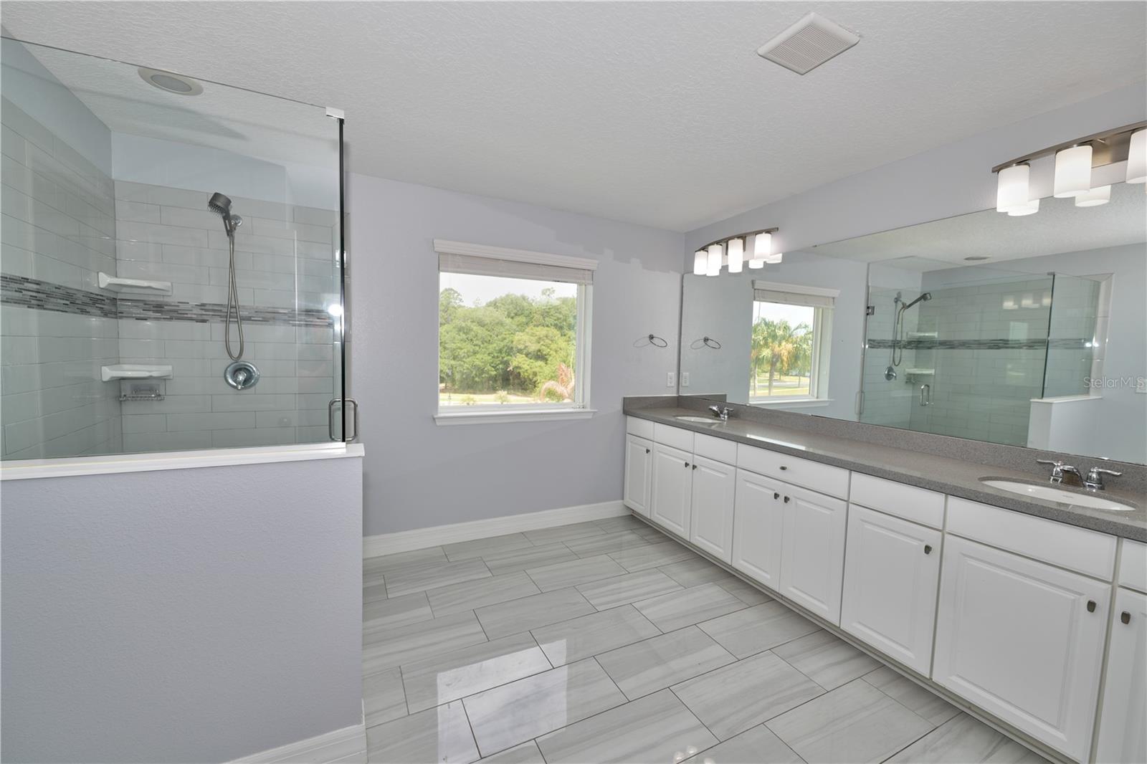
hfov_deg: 104.3
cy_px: 382
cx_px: 574
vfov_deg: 81.2
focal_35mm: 14
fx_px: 446
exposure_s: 1/200
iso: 160
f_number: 4
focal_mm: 14
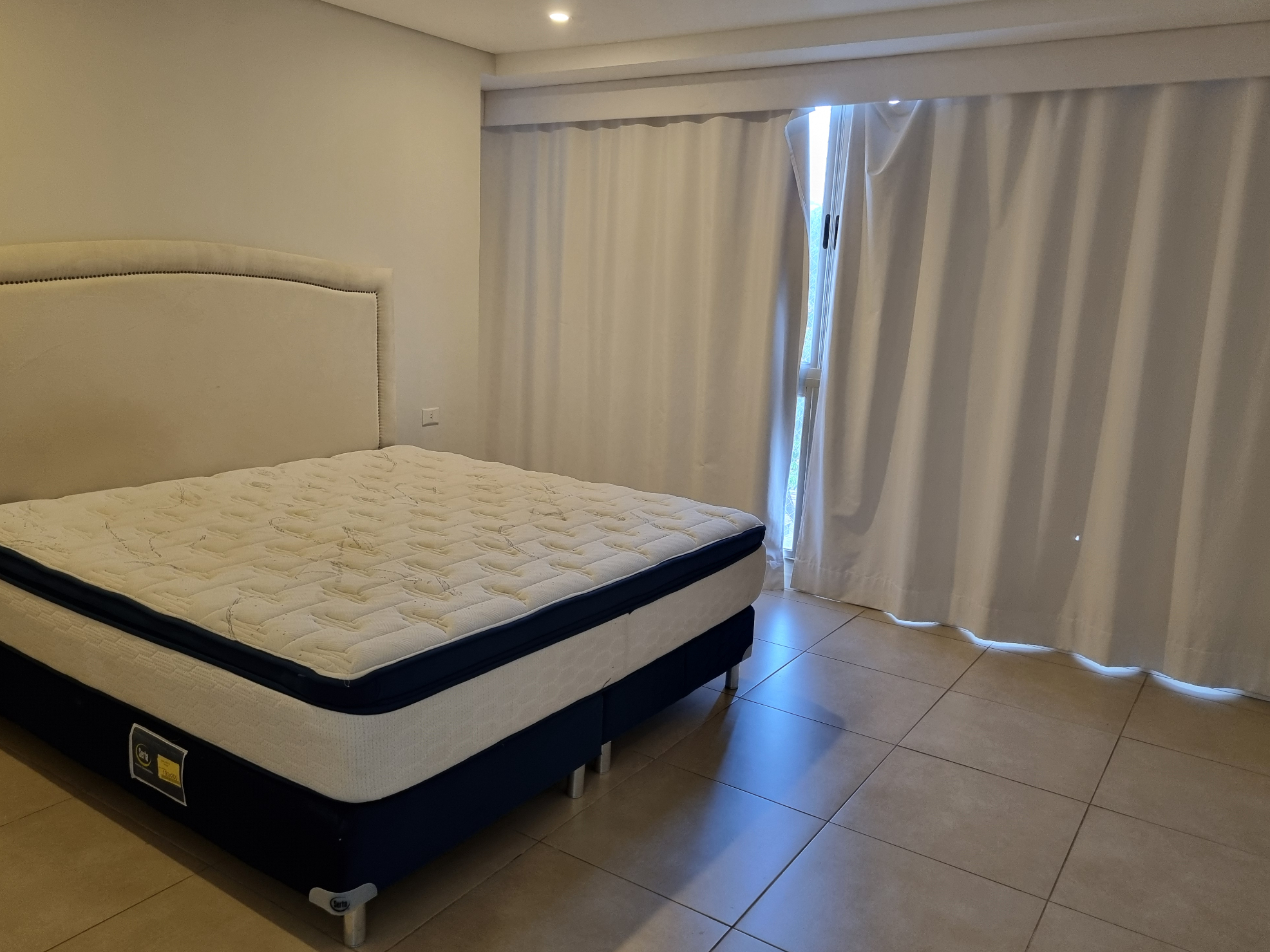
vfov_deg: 51.3
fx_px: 991
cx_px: 630
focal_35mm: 27
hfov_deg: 65.3
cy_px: 487
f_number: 1.8
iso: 200
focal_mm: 5.4
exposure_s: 1/50
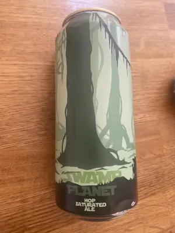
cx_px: 88
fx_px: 169
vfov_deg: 69.4
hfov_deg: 54.9
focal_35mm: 25
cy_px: 116
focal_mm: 4.25
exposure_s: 1/121
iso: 80
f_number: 1.8
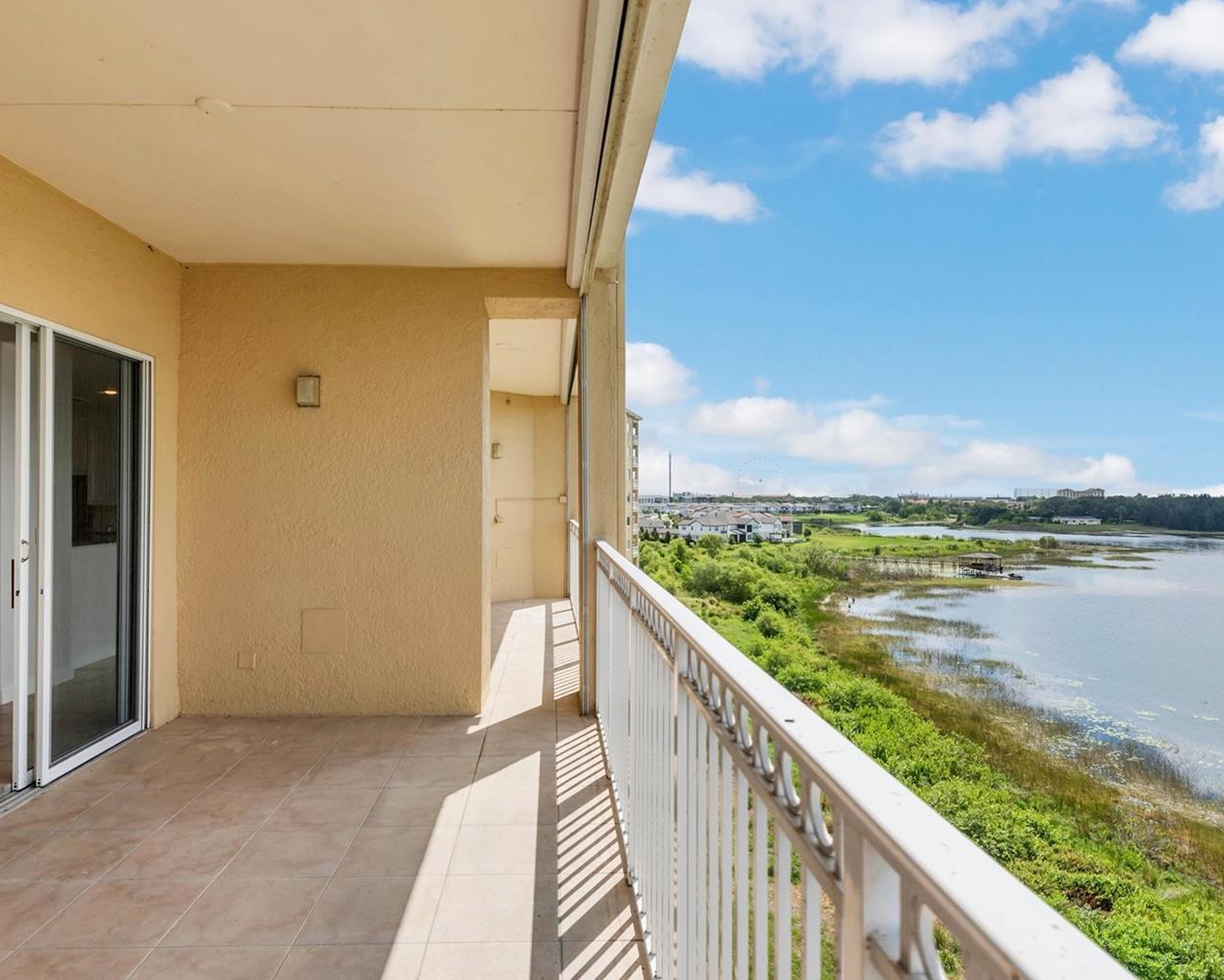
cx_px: 578
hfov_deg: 83.2
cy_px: 487
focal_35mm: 19
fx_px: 688
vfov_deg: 70.9
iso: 100
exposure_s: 1/320
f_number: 9
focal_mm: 16
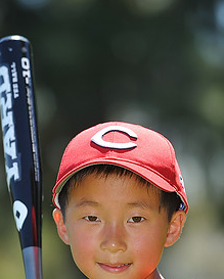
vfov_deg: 4.8
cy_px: 295
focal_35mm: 398
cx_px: 110
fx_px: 3293
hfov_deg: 3.9
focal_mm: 200
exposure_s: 1/640
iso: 200
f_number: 4.5
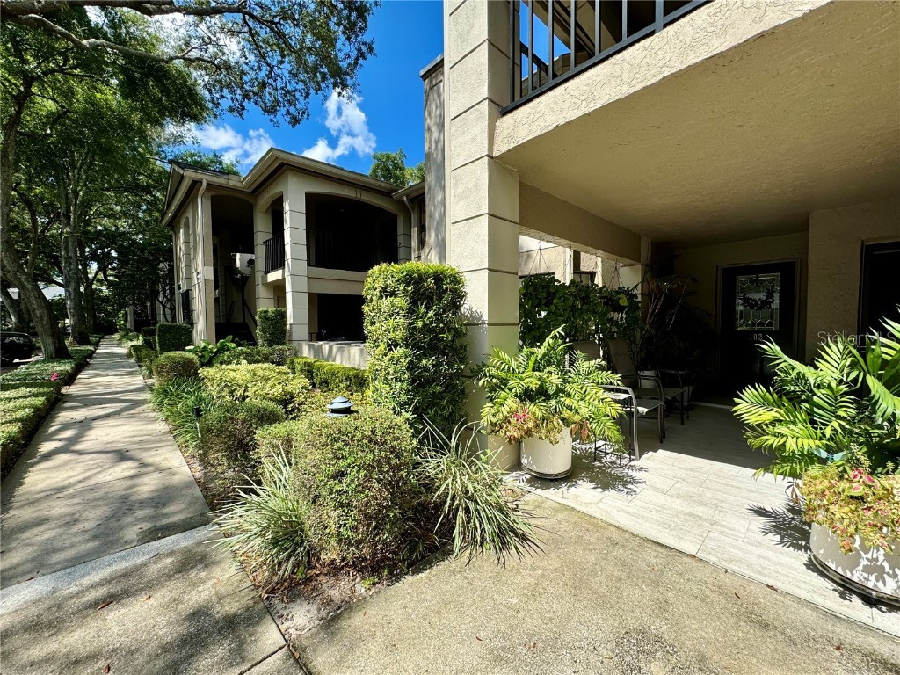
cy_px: 338
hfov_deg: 102.1
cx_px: 450
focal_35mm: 14
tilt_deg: -2.2
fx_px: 364
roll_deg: +0.9
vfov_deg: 85.7
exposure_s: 1/713
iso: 40
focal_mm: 2.22
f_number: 2.2
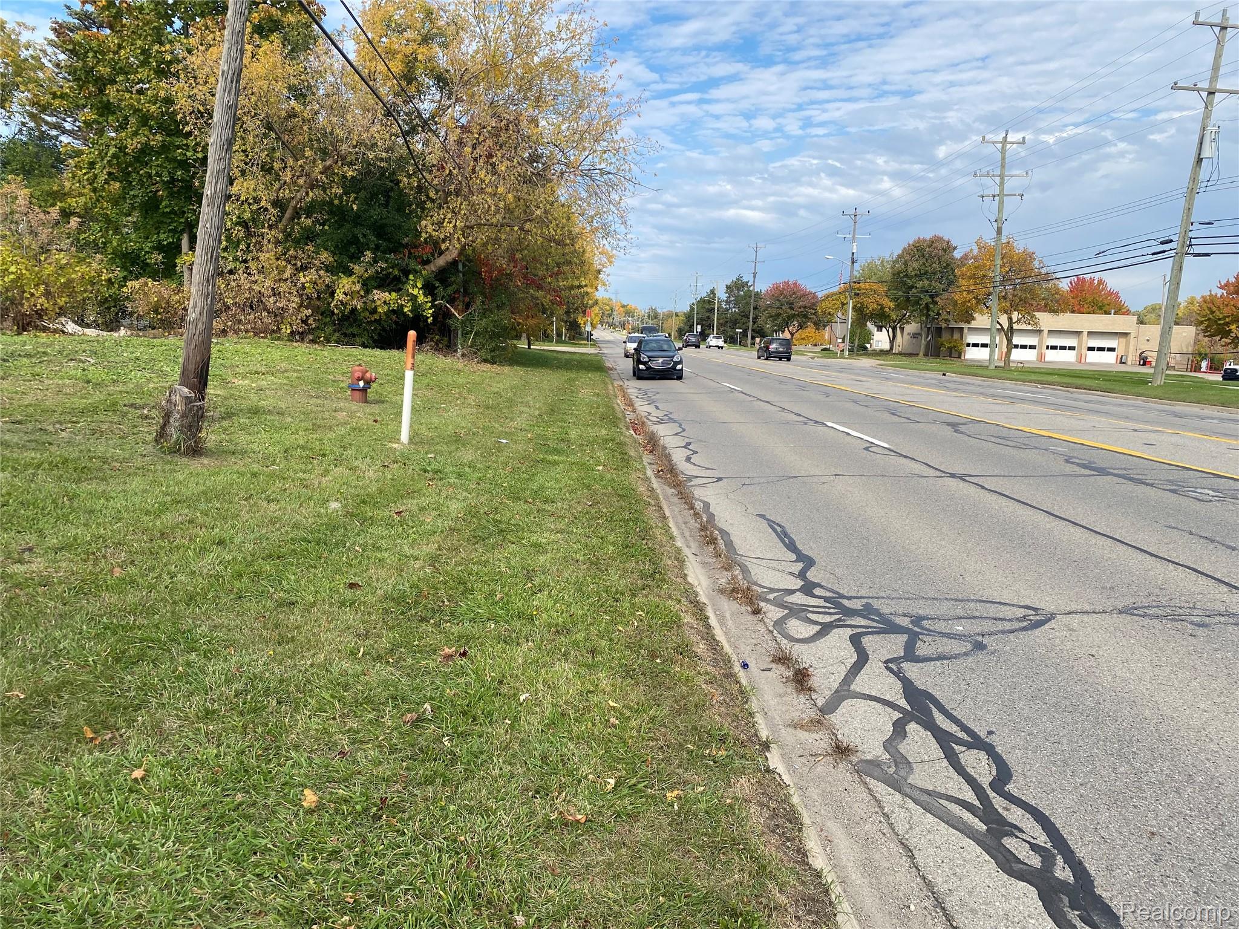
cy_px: 464
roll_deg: -0.1
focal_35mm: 26
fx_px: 931
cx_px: 620
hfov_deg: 67.3
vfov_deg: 53.1
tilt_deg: -7.2
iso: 32
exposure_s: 1/1898
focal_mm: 4.25
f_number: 1.8
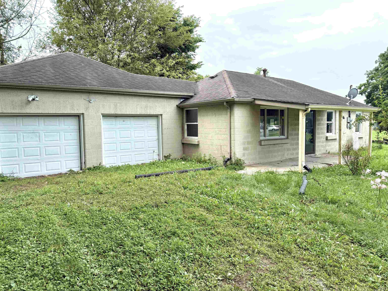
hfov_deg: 71.6
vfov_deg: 56.8
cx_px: 194
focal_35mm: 24
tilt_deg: -2.3
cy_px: 146
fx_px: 269
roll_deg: -0.1
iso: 100
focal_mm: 6.76
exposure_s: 1/1689
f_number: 1.78
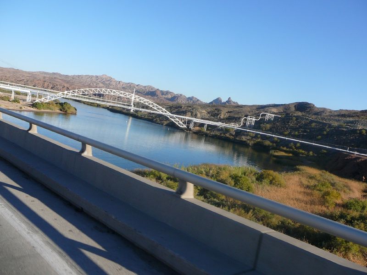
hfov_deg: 52.6
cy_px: 138
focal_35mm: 35
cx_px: 184
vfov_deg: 40.7
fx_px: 371
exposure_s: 1/400
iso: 80
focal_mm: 5.2
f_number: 5
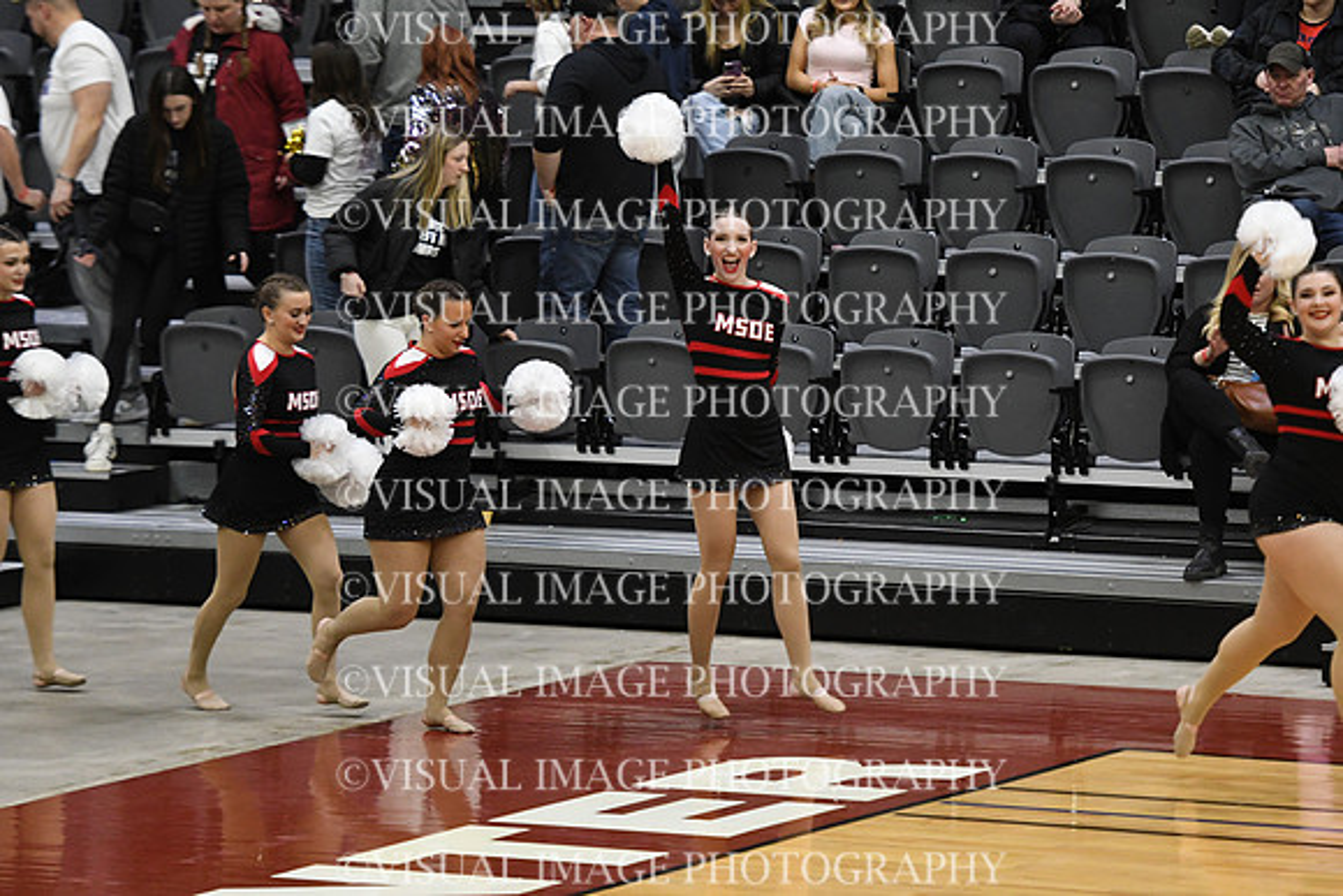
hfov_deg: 8.9
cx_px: 672
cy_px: 448
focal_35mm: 232
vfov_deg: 5.9
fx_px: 8657
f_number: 2.8
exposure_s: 1/400
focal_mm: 155
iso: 3200
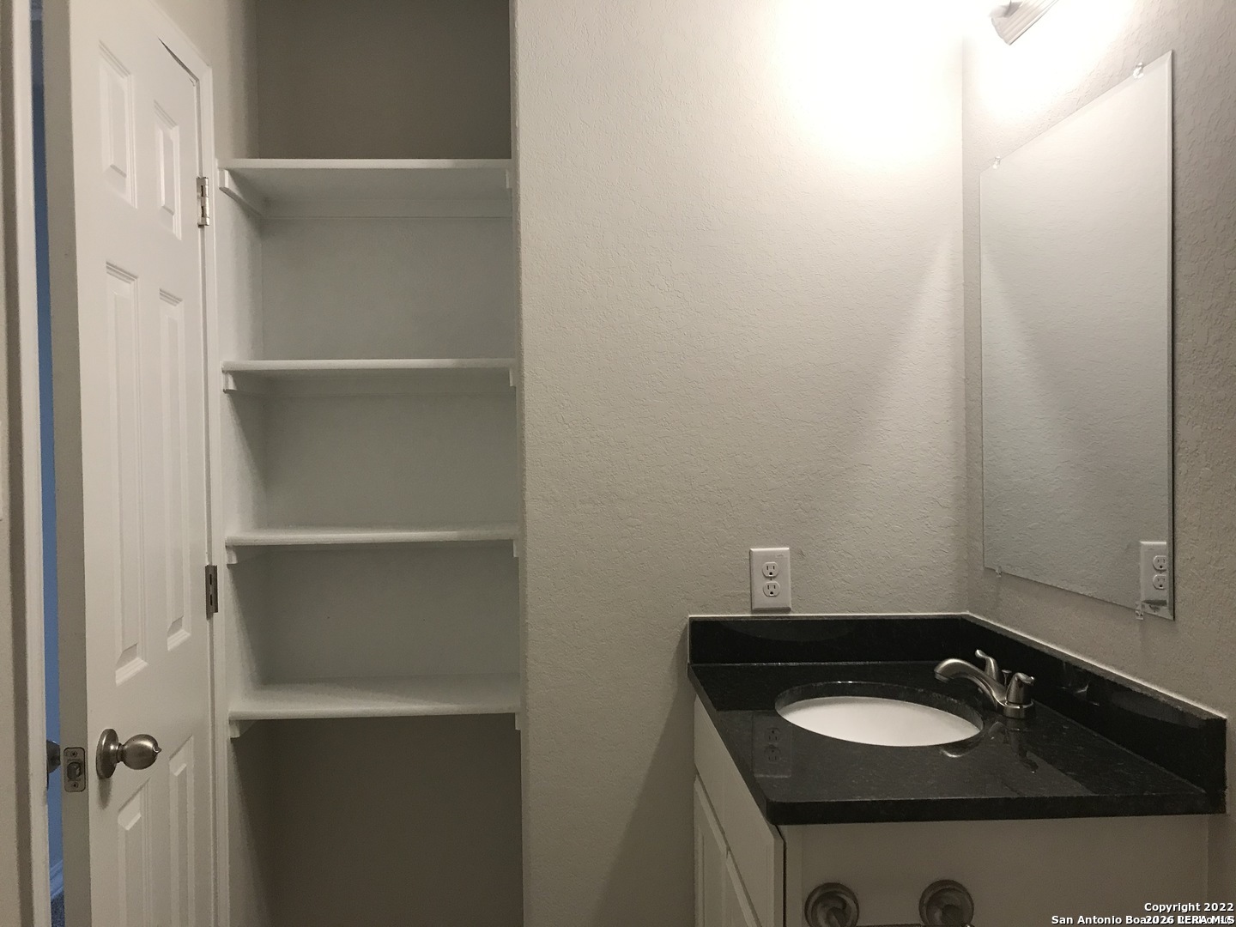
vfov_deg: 49.7
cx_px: 618
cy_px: 464
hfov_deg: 63.4
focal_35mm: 28
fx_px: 1000
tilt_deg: -1.8
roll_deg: +0.6
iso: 32
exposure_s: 1/30
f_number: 1.8
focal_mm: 3.99
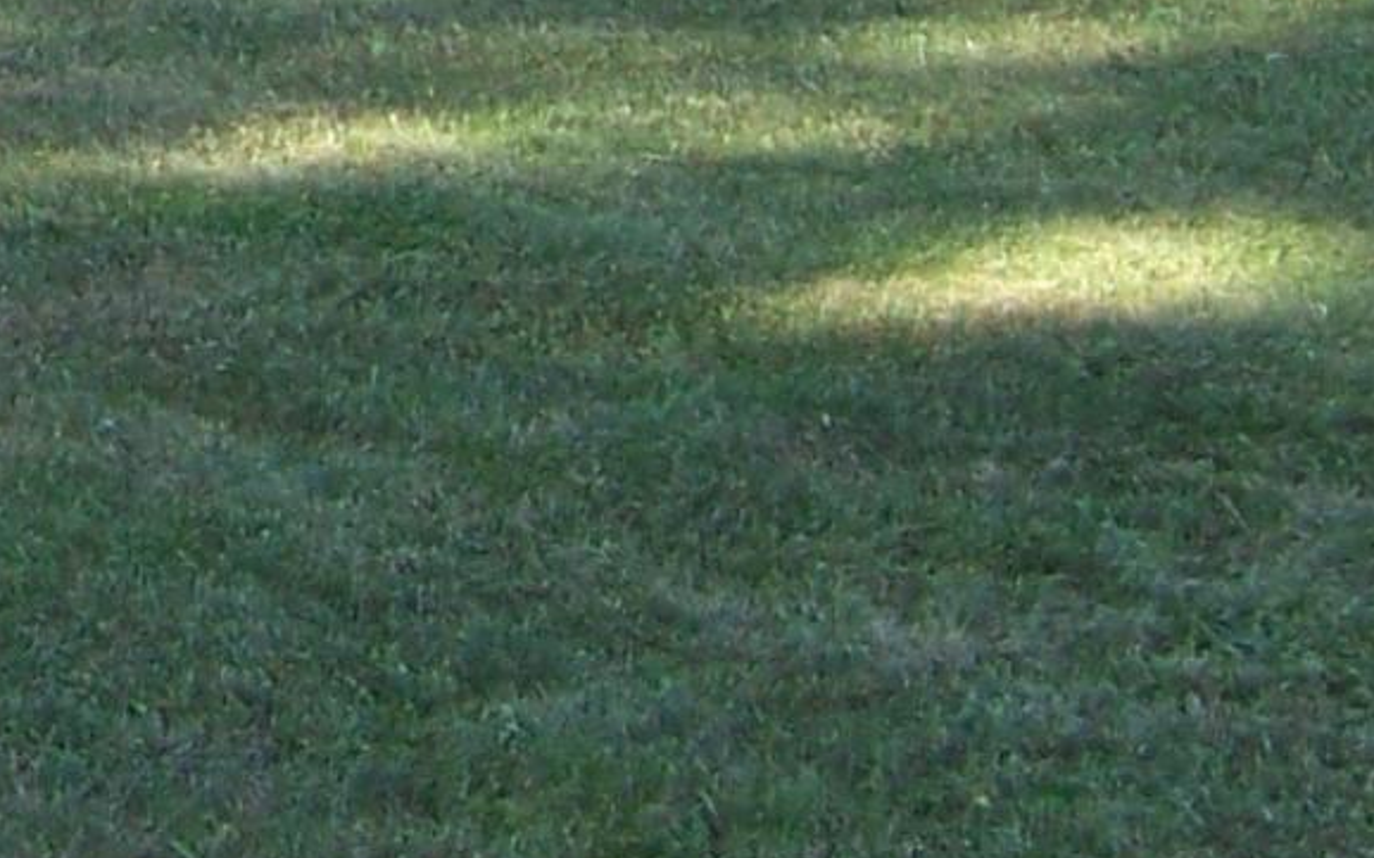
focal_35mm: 198
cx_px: -566
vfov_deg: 6.3
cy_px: -1229
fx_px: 7413
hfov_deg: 10.3
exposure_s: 1/160
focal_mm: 5.85
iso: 64
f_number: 2.8
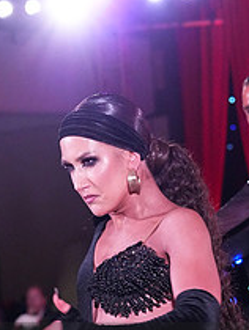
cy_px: 376
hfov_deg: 6.9
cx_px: 146
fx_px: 2058
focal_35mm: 215
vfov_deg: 9.1
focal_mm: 81
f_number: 5
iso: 8000
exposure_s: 1/400
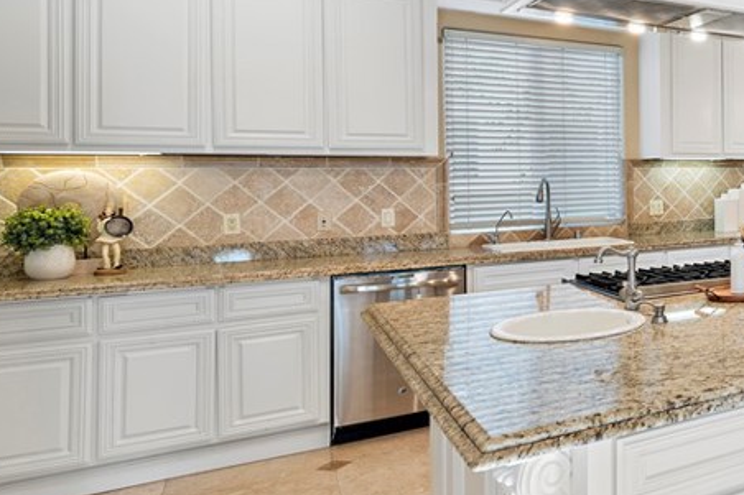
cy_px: 173
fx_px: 702
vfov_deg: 38.5
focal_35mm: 34
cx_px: 818
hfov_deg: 43.3
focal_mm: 15
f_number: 7.1
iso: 125
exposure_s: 1/80
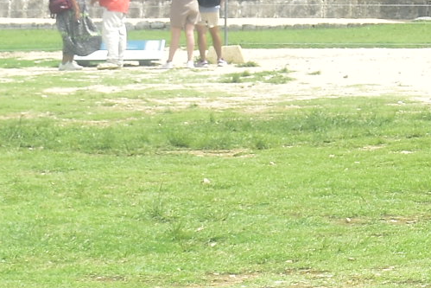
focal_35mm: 234
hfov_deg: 8.4
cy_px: -213
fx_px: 2802
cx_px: 829
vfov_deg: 5.8
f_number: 5
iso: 100
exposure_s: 1/400
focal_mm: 26
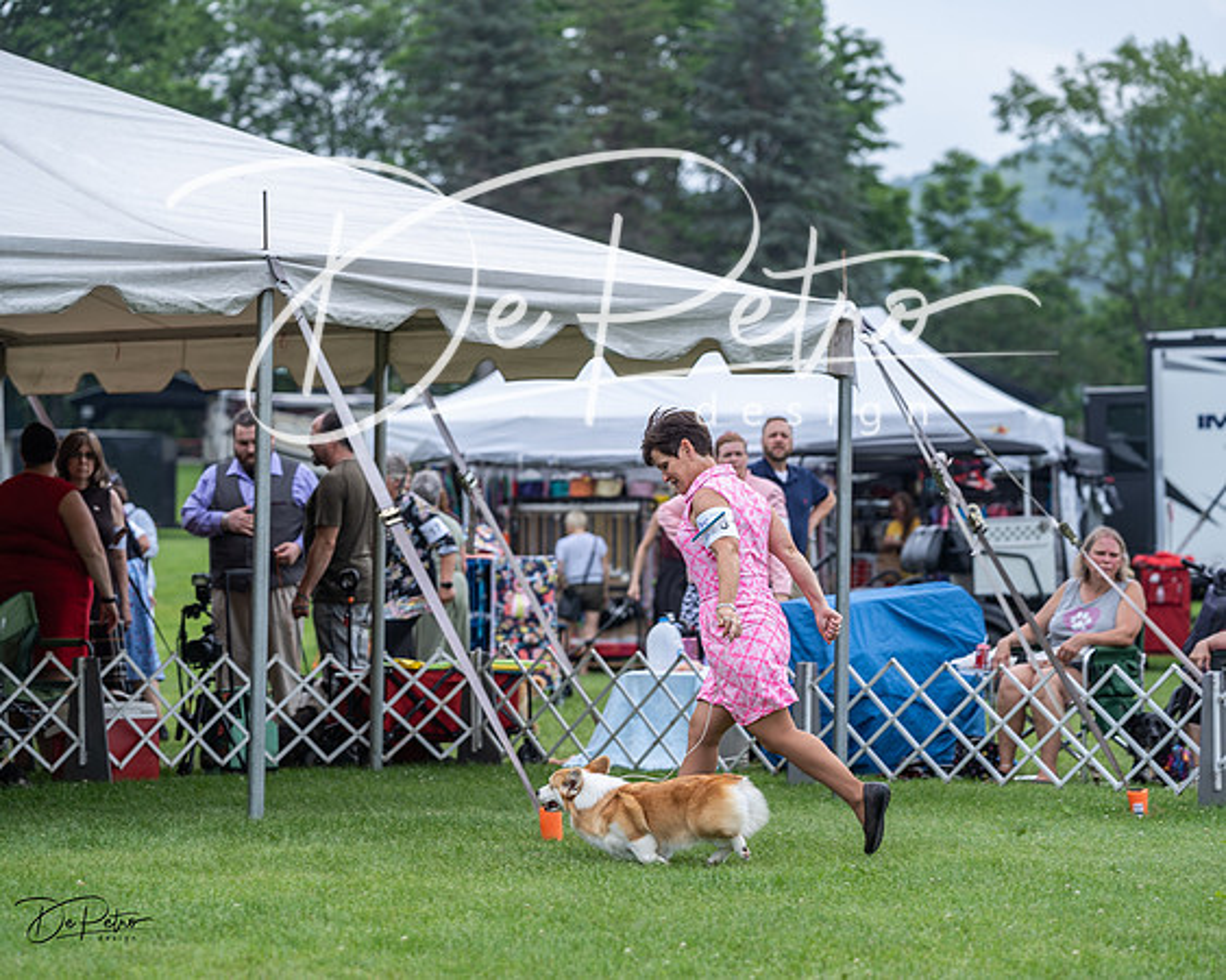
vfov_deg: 12.2
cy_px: 490
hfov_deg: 15.3
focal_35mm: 126
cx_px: 613
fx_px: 4575
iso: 100
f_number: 3.5
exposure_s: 1/640
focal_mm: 112
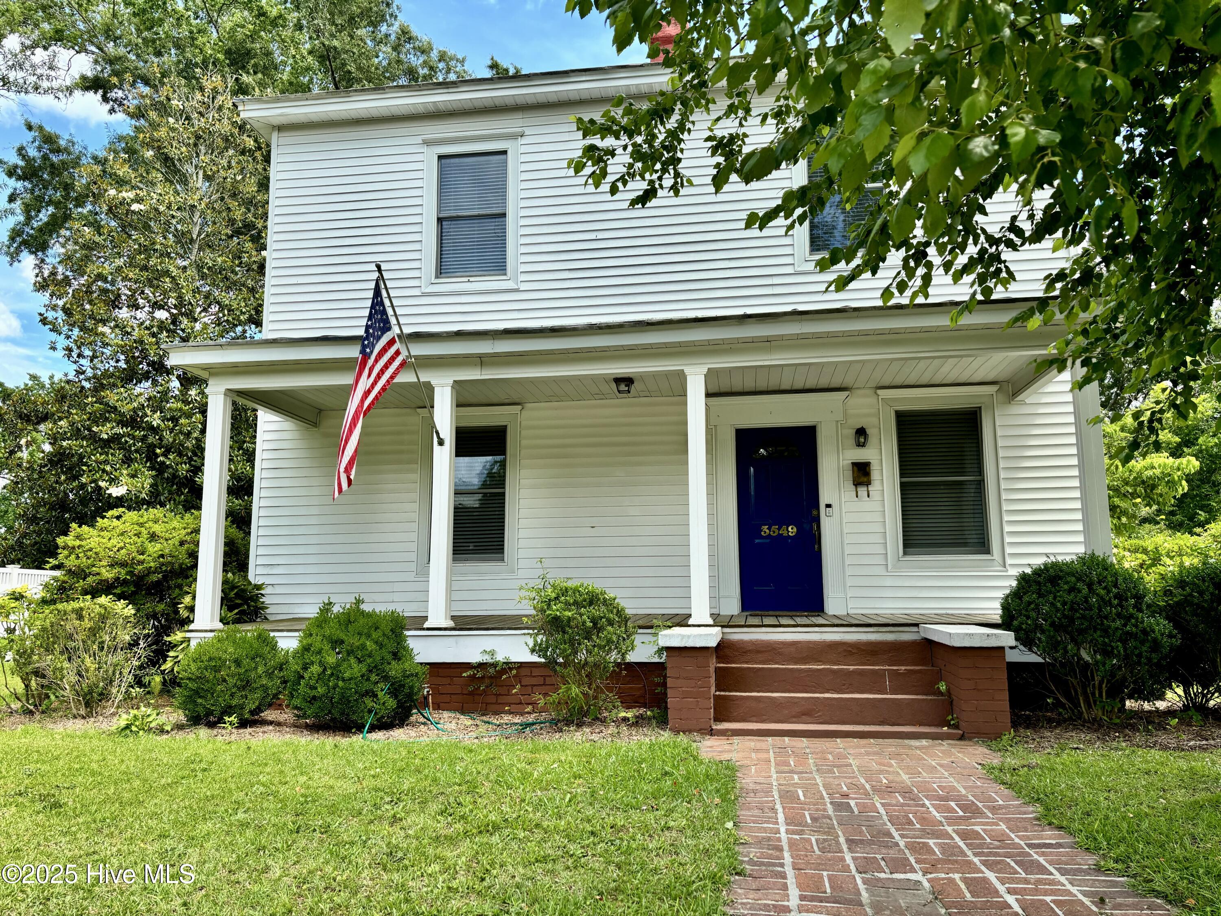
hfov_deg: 67.3
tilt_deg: +7.5
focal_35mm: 26
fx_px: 917
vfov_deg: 53.1
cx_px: 610
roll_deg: +0.2
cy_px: 458
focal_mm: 5.96
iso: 50
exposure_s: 1/1027
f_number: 1.6
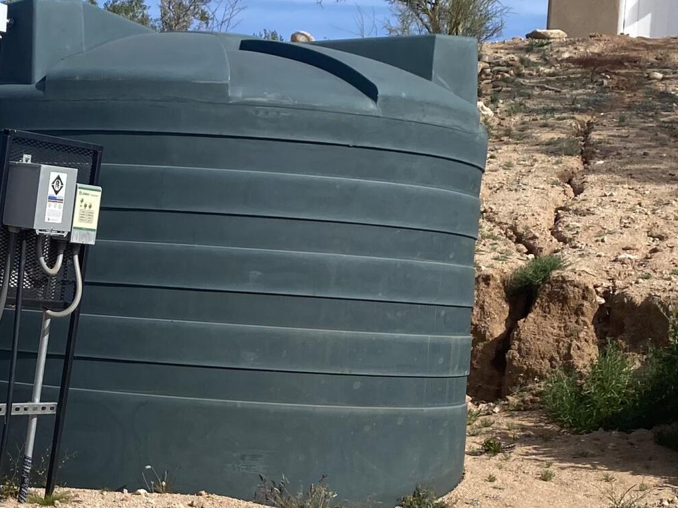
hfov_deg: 23.7
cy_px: 356
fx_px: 1528
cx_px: -43
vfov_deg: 18.8
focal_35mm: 78
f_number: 1.8
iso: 32
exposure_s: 1/3731
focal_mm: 4.25
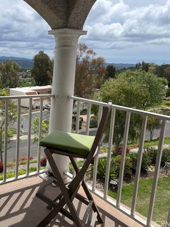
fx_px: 229
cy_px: 113
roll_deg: -2.2
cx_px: 32
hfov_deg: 39.1
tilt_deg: -12.4
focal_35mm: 35
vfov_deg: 52.6
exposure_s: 1/6494
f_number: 1.6
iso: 50
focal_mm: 4.2
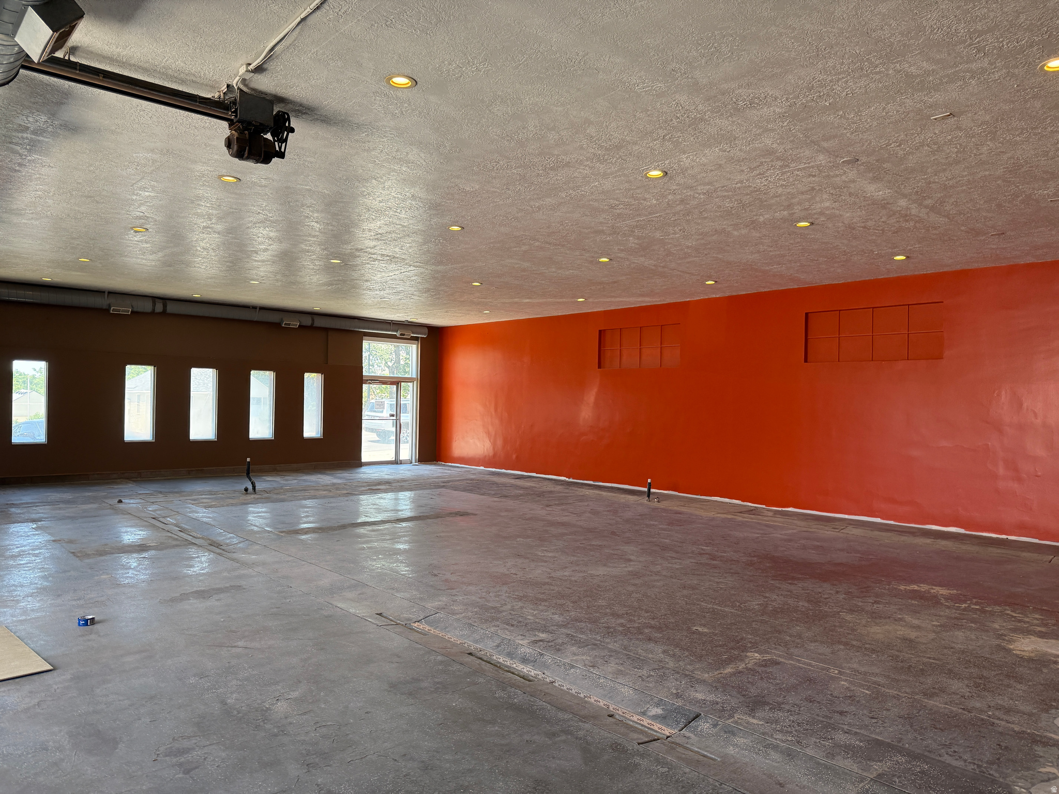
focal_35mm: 24
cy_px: 397
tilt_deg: +1.5
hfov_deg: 71.6
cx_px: 530
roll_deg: -1.9
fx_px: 734
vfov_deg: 56.8
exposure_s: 1/234
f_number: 1.78
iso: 160
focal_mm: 6.76
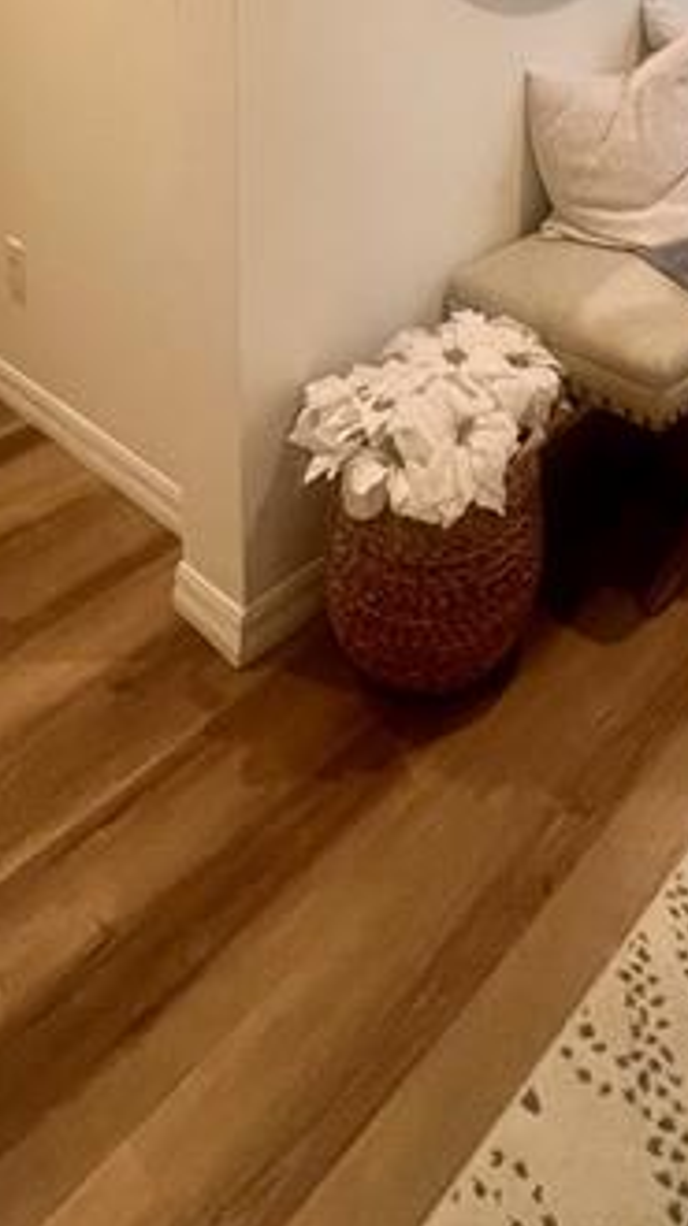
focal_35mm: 33
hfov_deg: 34.9
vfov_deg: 44.9
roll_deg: +0.3
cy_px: -126
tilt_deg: -5.5
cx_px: 502
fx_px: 1073
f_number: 1.8
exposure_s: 1/60
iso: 320
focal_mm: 1.57
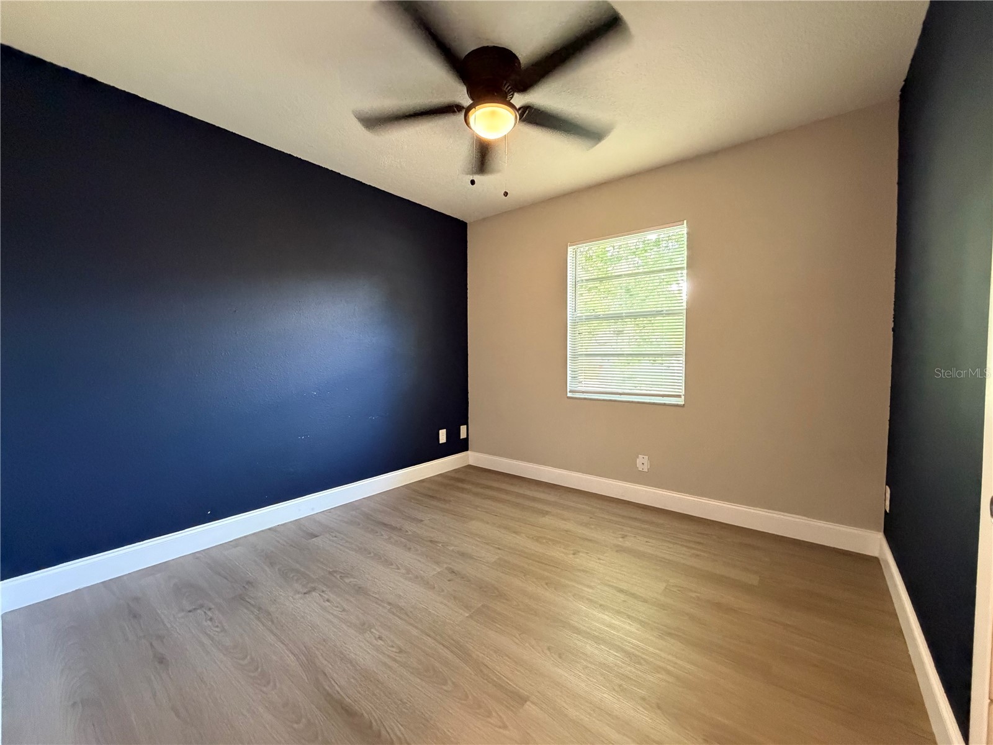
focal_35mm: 14
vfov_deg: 85.7
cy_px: 372
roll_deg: +0.5
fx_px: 402
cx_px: 496
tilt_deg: -1.8
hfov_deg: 102.1
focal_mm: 2.22
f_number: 2.2
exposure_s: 1/60
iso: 640
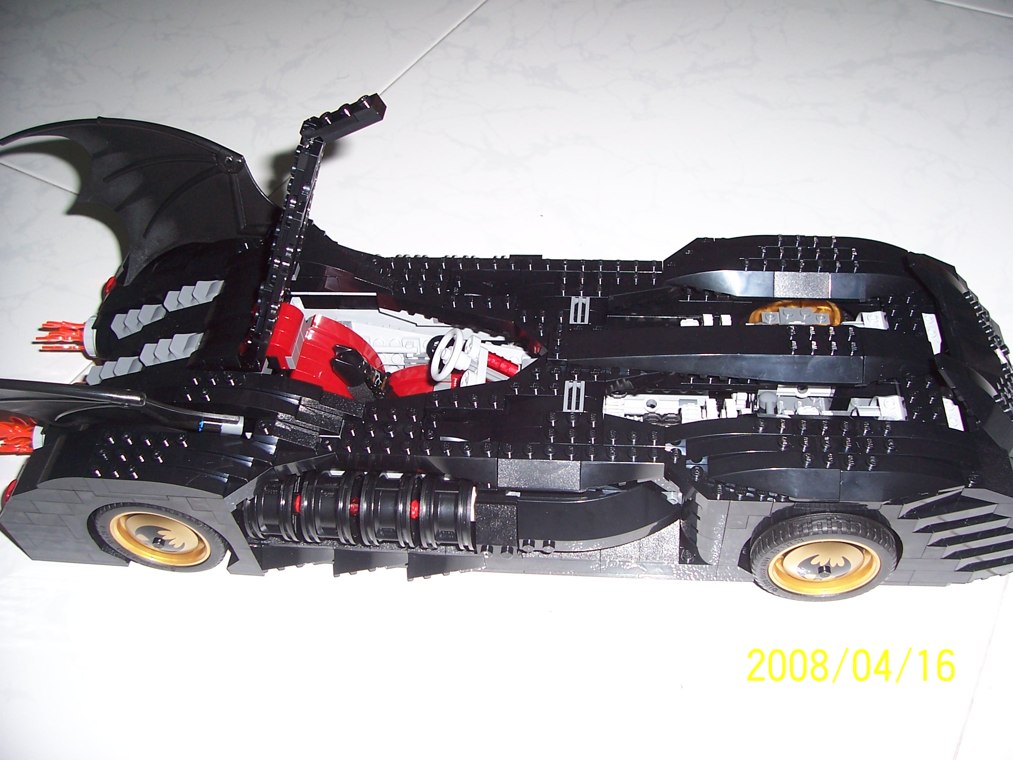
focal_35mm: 34
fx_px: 995
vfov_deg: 41.8
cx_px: 506
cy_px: 380
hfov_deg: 54.0
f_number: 2.7
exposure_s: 1/60
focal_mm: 5.6
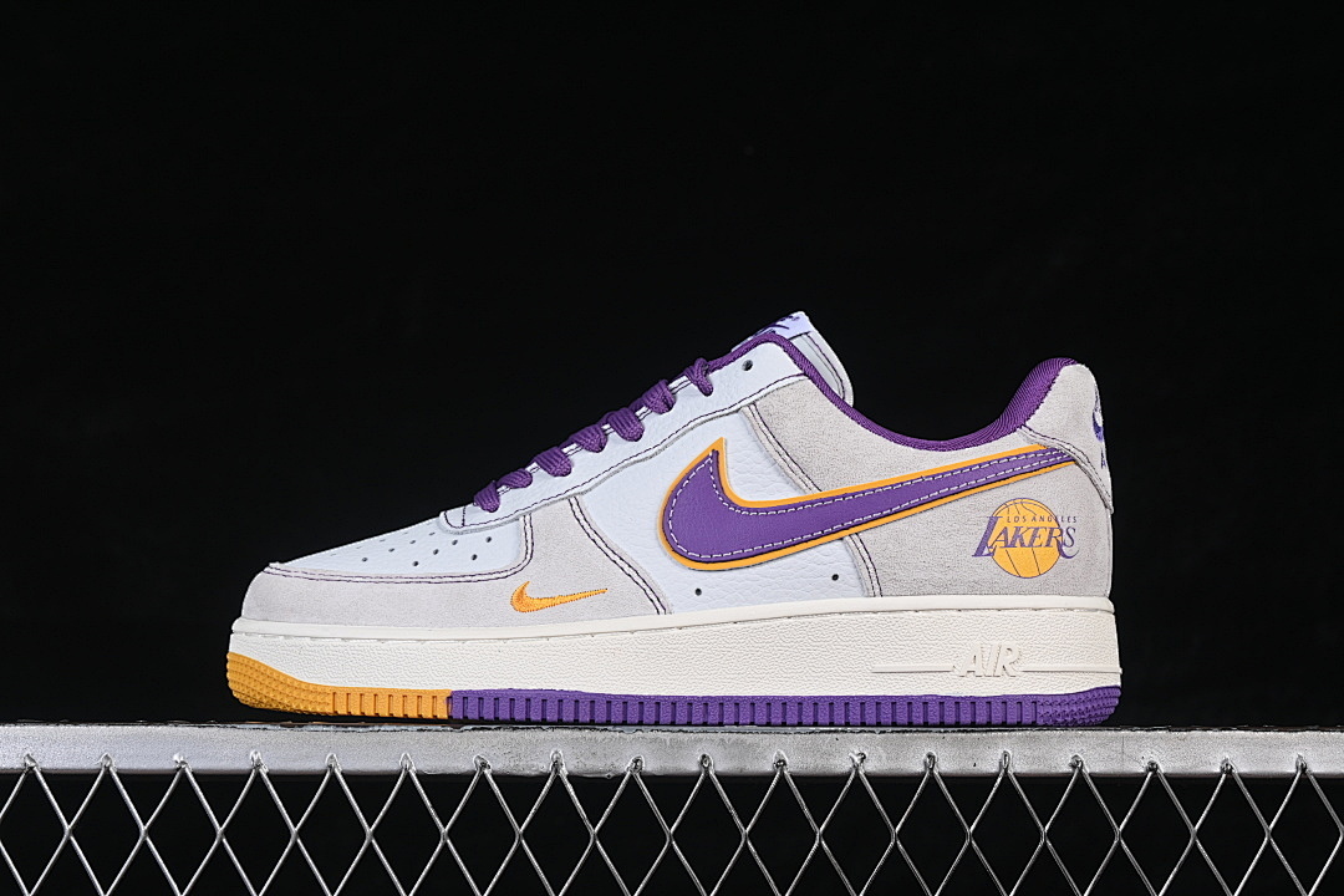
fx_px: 2800
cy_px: 448
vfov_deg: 18.2
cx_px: 672
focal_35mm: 75
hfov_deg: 27.0
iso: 160
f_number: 8
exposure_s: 1/80
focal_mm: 50
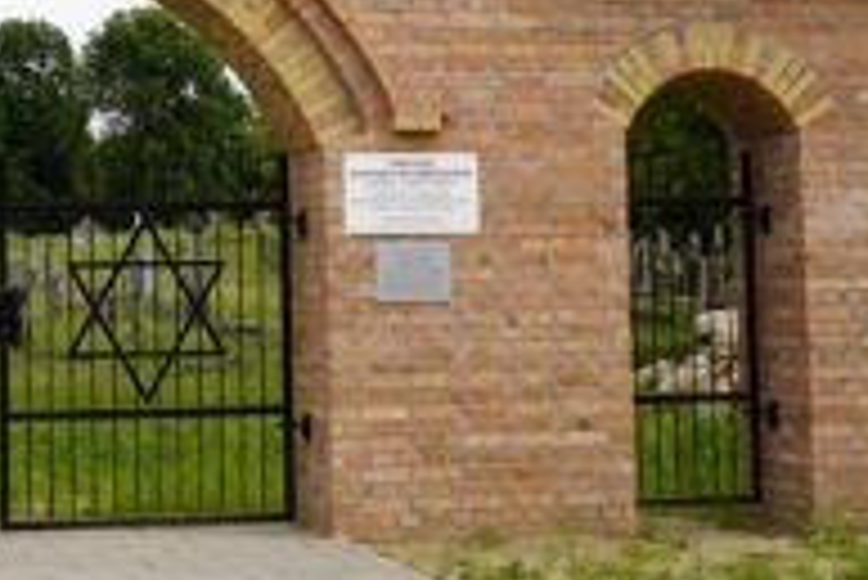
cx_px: 58
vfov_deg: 15.8
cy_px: 121
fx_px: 2077
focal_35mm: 86
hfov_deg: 22.9
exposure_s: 1/125
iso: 100
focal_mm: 24.6
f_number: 9
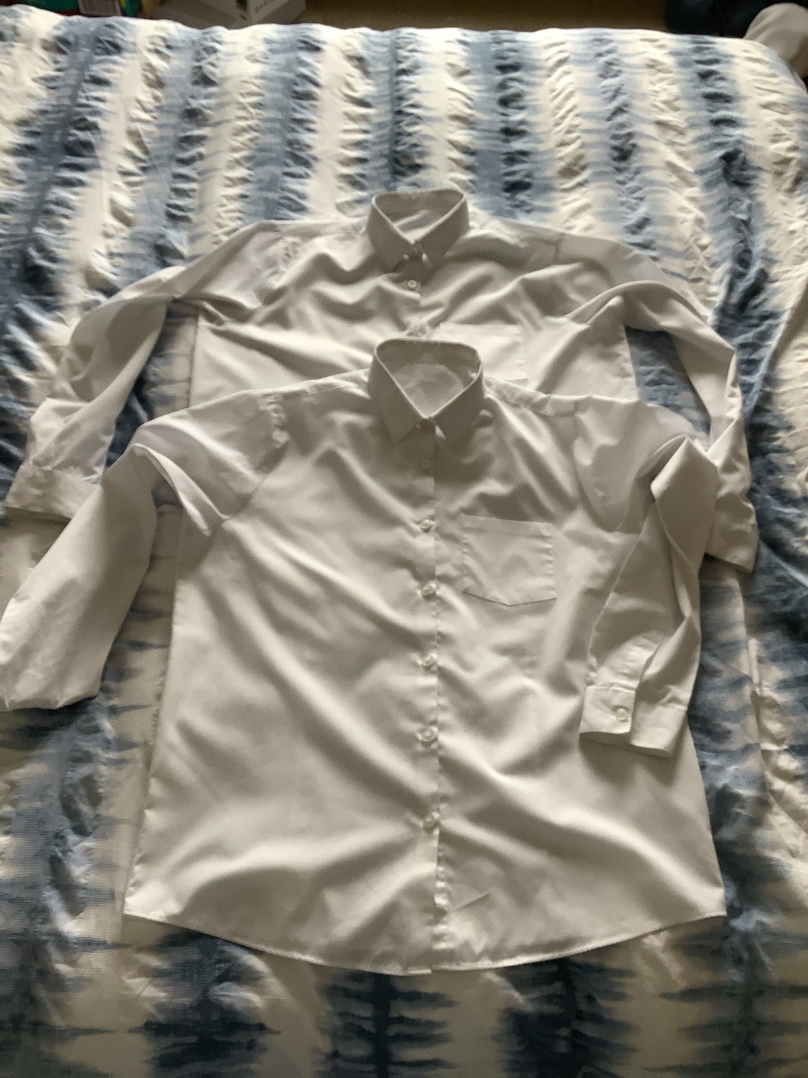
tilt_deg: -57.3
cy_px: 539
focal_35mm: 31
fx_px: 965
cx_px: 404
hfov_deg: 45.4
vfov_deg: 58.4
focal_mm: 3.3
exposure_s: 1/50
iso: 64
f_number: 2.4
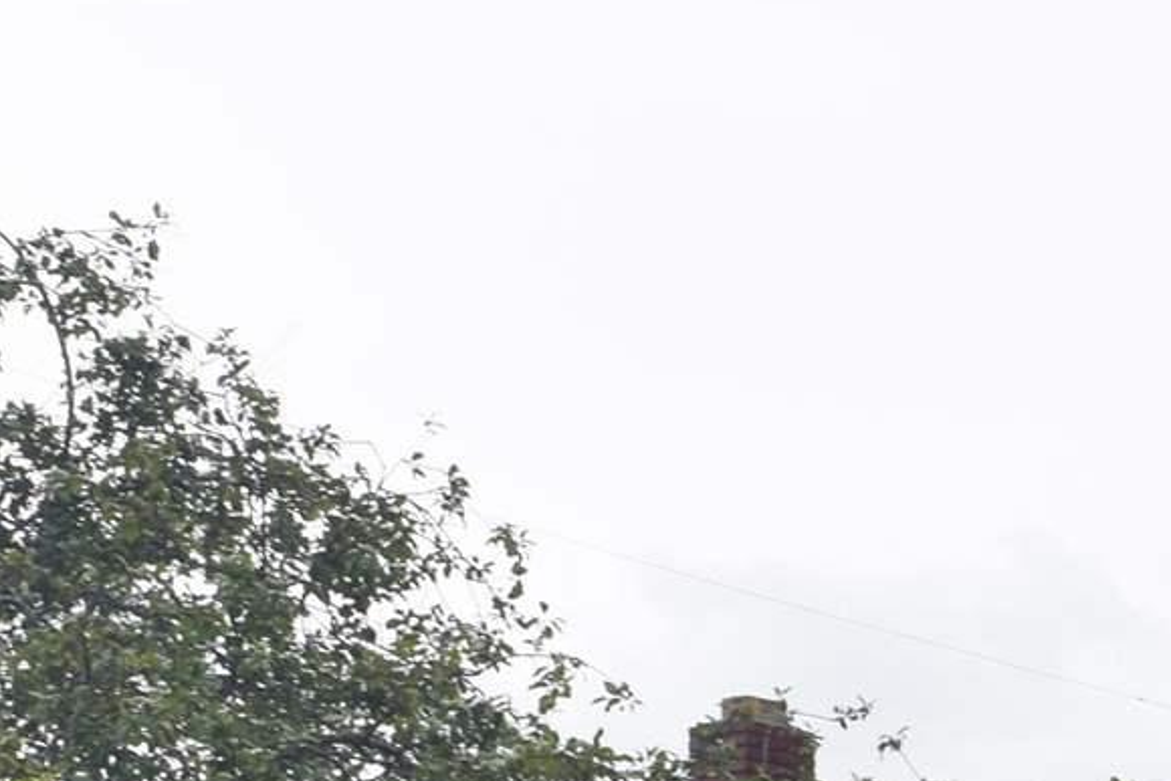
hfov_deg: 13.6
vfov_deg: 9.1
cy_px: 1522
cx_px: 1676
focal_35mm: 143
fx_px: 4652
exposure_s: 1/200
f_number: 9
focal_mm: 18
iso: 100
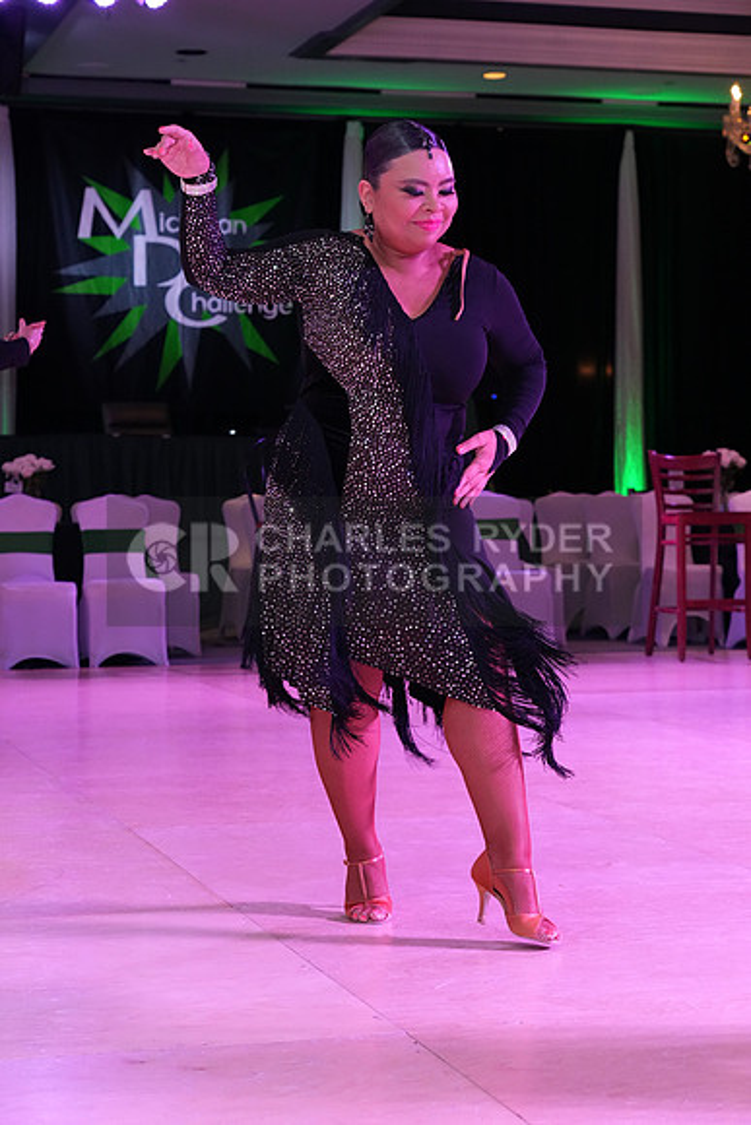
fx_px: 2251
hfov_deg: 18.9
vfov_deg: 28.1
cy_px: 562
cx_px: 376
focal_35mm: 72
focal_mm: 72
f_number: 6.3
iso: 3200
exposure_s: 1/250
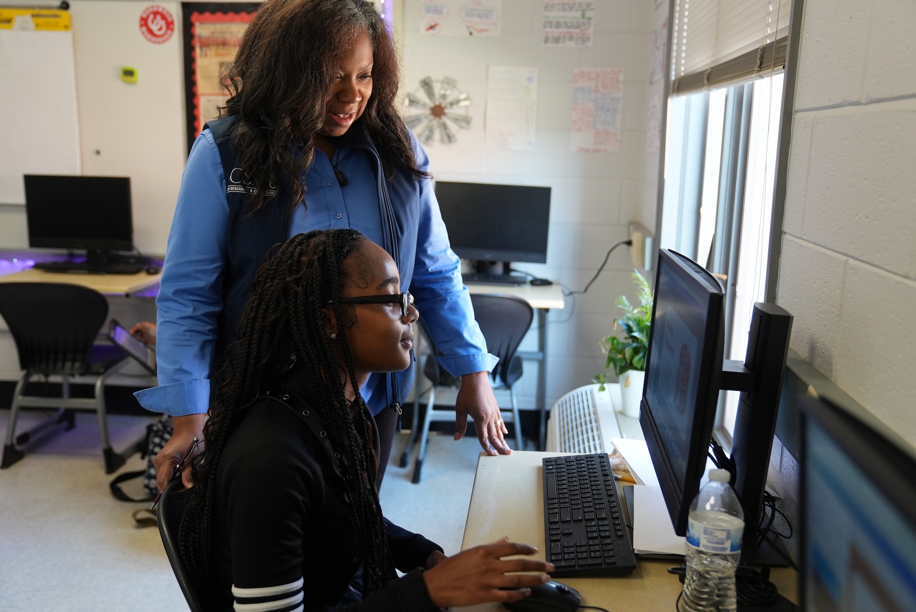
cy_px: 306
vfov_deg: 41.2
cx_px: 458
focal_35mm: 32
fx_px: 815
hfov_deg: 58.7
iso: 1250
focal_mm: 32
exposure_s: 1/160
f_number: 2.8
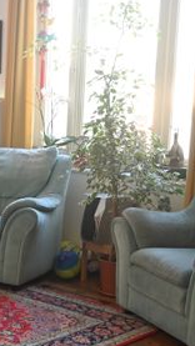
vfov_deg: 28.1
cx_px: -49
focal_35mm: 75
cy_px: 222
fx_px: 689
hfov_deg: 15.4
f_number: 4
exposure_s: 1/125
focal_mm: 22
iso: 1000
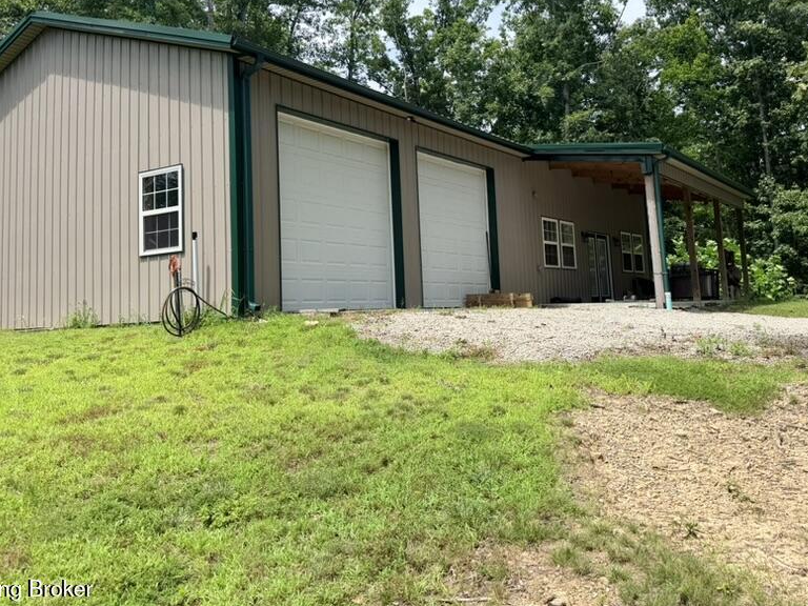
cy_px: 221
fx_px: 747
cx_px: 420
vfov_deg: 43.7
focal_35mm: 32
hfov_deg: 56.8
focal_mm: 6.76
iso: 80
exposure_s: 1/2525
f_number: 1.78
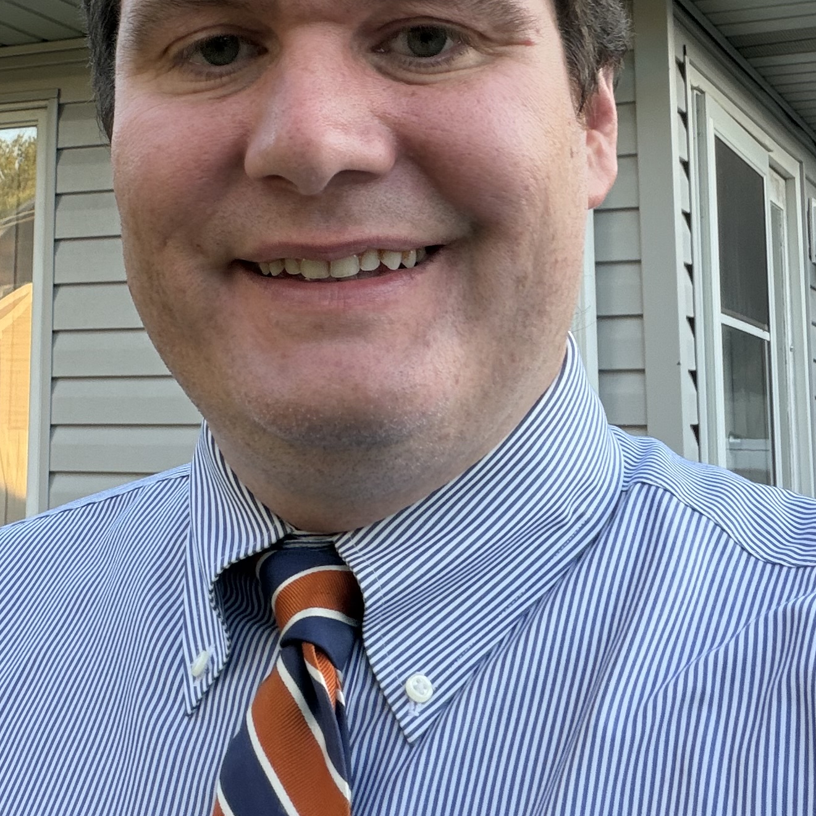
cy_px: 132
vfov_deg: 27.0
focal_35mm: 62
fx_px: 1654
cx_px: 266
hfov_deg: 27.5
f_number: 1.9
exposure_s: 1/121
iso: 80
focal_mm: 2.71
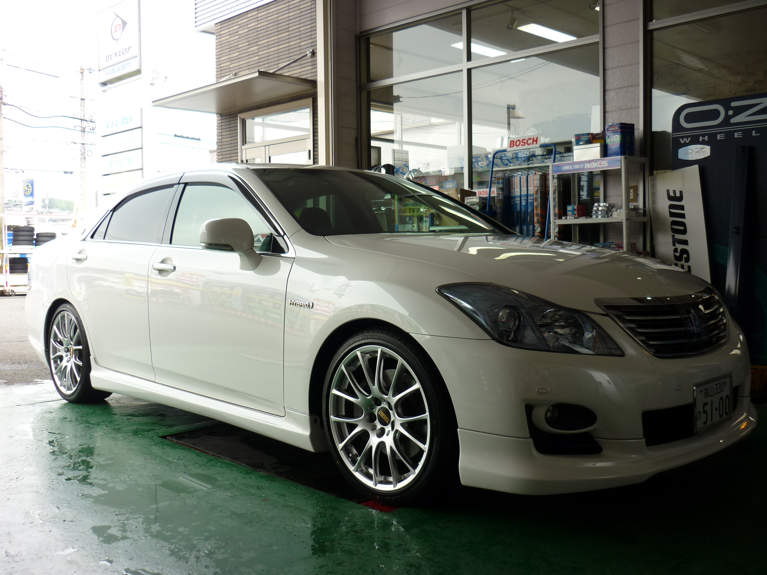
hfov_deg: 55.4
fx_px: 731
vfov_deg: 42.9
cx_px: 384
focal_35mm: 33
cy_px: 288
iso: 80
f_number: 2.8
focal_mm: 5.5
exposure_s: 1/160
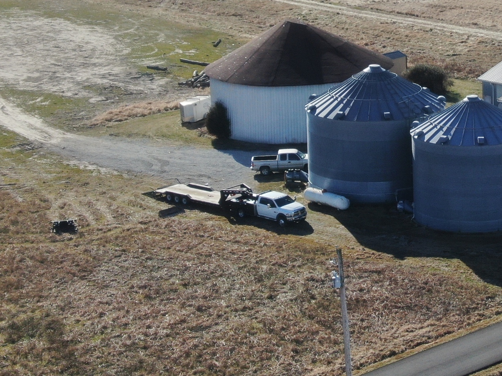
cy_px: 74
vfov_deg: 12.6
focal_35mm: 117
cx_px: 410
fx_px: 1697
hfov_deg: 16.7
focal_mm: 8.6
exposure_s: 1/640
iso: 100
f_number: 3.8
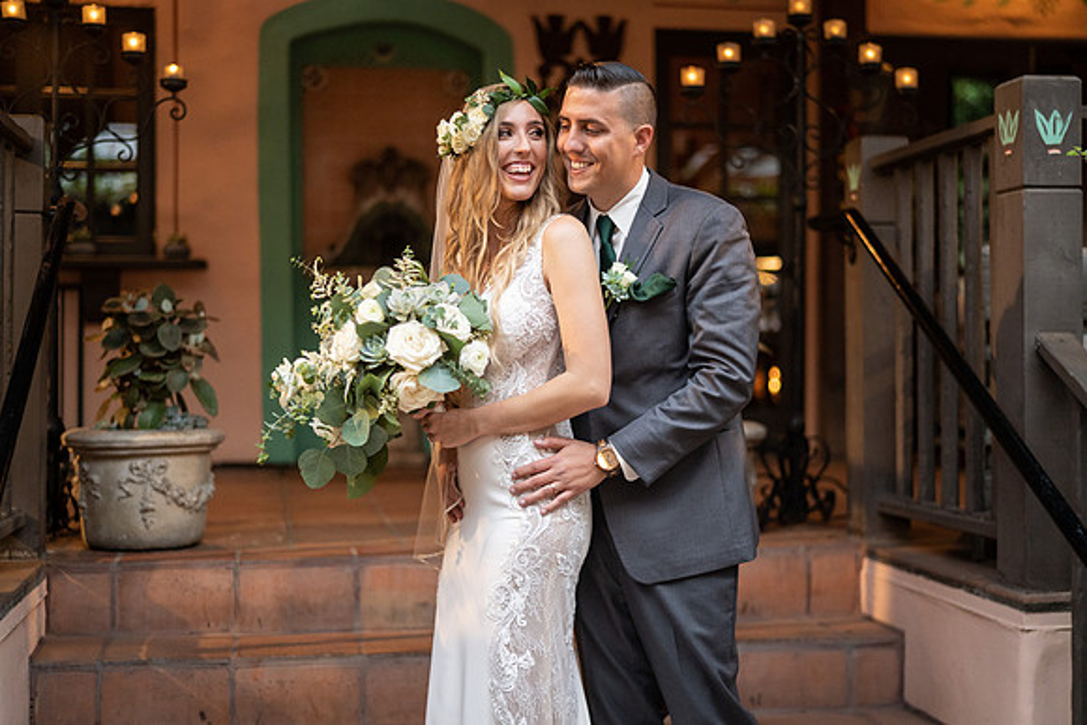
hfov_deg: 39.6
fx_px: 1510
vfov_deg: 27.0
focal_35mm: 50
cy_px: 362
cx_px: 544
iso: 1600
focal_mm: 50
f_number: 1.4
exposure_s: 1/500
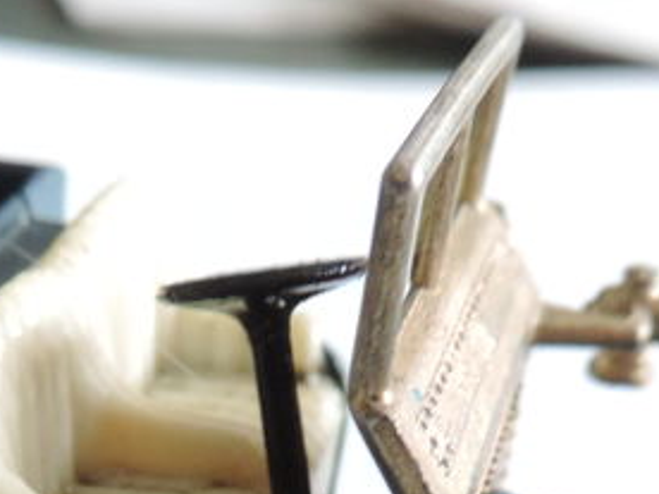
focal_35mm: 87
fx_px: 1656
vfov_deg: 16.1
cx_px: 165
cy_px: 637
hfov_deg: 22.3
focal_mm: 4.3
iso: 450
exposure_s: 1/8
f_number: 3
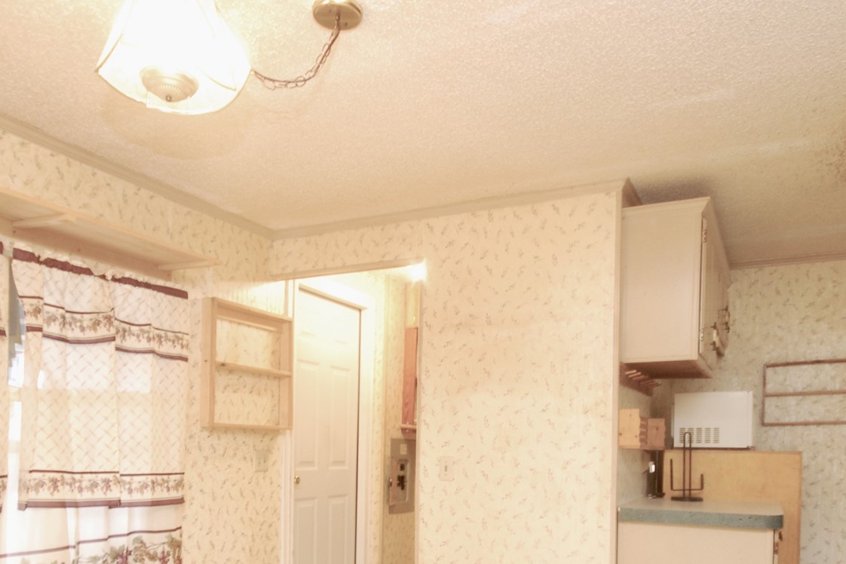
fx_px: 681
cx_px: 383
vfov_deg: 43.0
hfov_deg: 63.5
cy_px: 446
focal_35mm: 29
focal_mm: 10
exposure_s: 1/25
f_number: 4
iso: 400
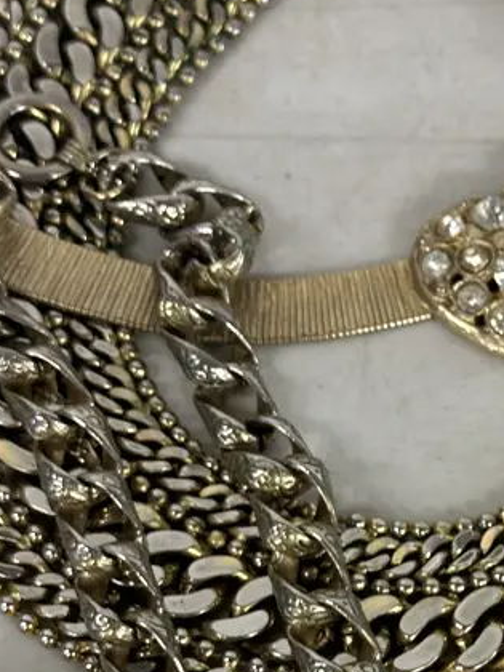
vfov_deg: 16.5
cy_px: 680
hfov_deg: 12.4
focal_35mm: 117
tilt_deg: -66.3
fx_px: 2271
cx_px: 582
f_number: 1.78
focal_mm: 6.86
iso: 125
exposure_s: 1/50
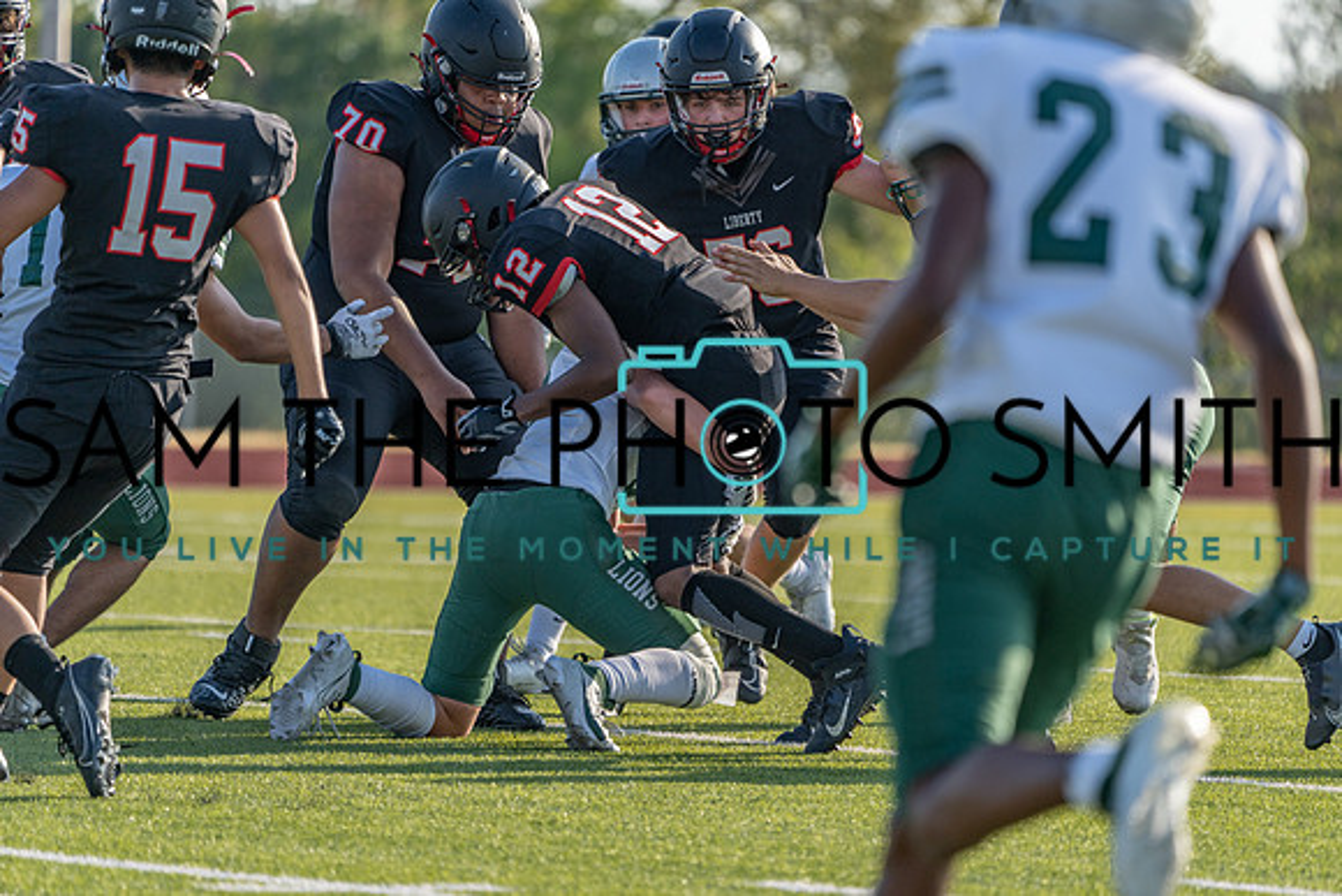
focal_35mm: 400
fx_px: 14914
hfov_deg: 5.2
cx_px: 671
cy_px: 448
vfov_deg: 3.4
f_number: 5.6
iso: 400
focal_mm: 400
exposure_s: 1/1250
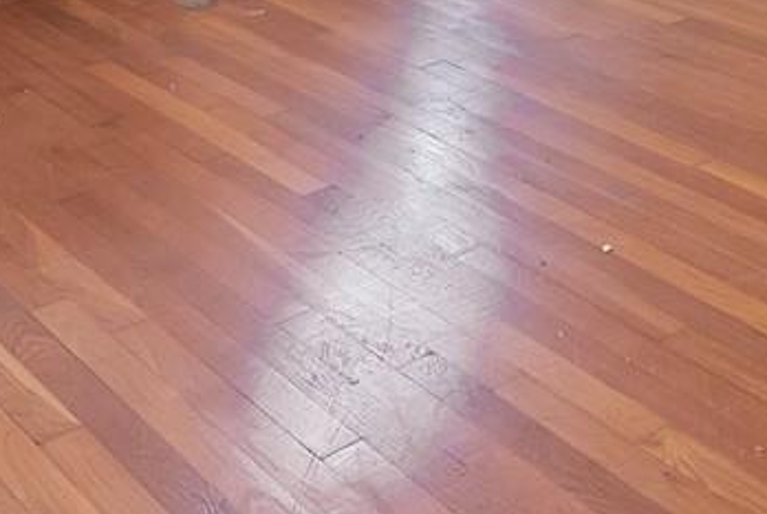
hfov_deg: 28.0
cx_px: 712
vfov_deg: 15.4
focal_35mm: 69
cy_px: -549
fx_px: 1472
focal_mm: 12
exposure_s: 1/2
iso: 640
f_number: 9
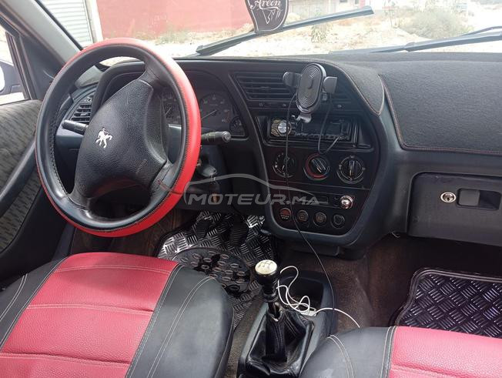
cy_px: 189
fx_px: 407
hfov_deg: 63.4
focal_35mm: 28
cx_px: 251
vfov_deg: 49.9
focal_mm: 4.22
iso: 133
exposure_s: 1/100
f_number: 1.8
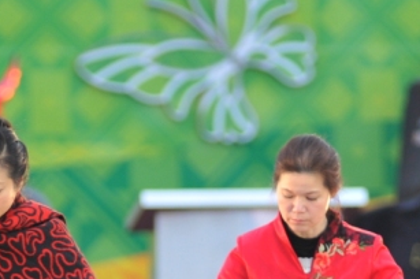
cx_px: 135
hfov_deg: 2.8
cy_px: 397
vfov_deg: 1.9
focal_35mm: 725
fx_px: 8445
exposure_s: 1/40
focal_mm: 145
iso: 250
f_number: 3.2
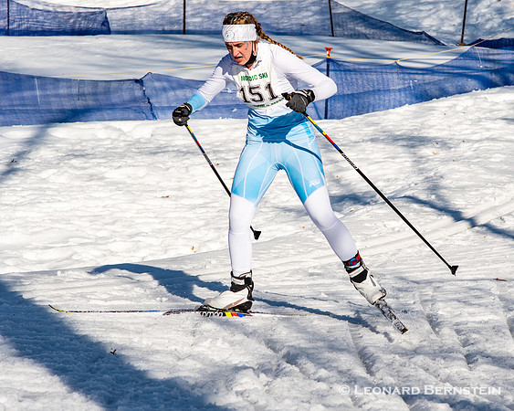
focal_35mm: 144
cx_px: 308
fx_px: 2184
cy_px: 206
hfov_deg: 13.4
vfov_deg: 10.7
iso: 400
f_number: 7.1
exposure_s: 1/2000
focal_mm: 85
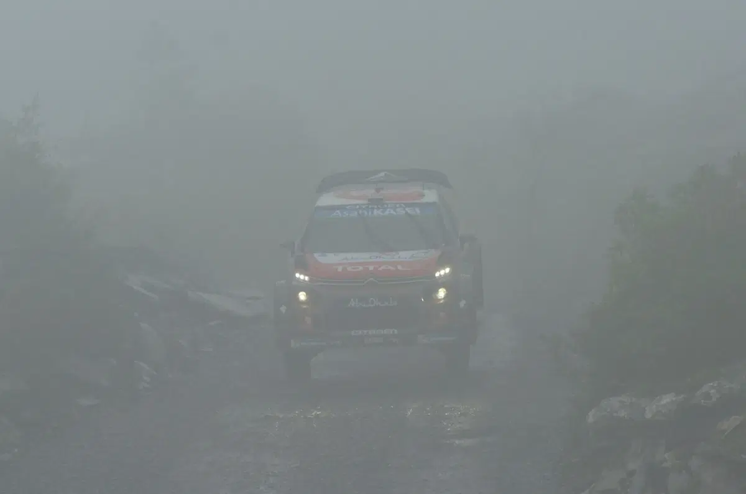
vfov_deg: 6.8
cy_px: 247
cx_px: 373
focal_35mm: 200
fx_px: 4135
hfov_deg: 10.3
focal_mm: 200
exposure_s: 1/800
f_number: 6.3
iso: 1000
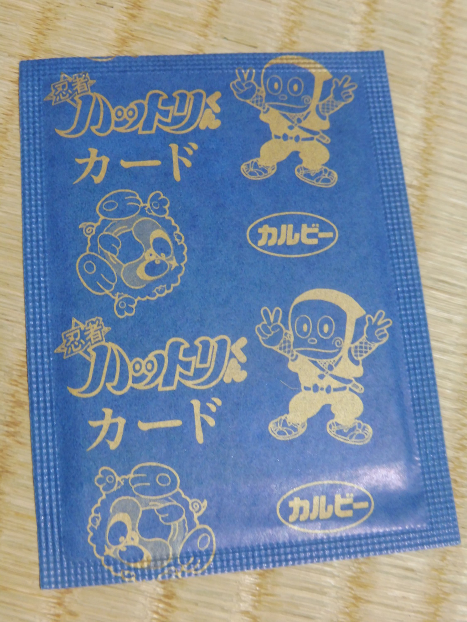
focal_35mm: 51
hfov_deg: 28.6
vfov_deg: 37.5
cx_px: 234
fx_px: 917
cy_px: 311
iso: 400
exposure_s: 1/10
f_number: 4.4
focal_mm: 9
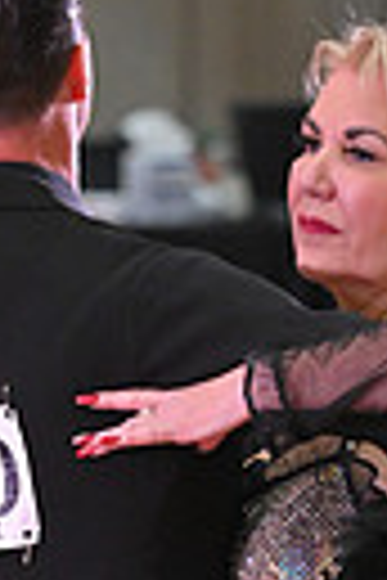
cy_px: 818
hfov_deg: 1.5
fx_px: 14479
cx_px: 214
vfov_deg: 2.3
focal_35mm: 898
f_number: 5
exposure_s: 1/400
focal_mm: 200
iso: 3200
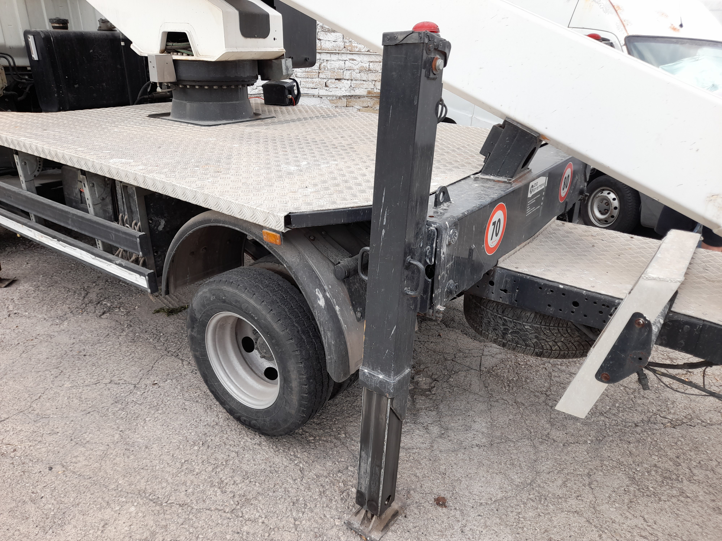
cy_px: 270
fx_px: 521
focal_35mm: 25
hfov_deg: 69.4
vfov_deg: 54.9
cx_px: 361
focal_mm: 4.6
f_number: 2
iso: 20
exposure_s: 1/148
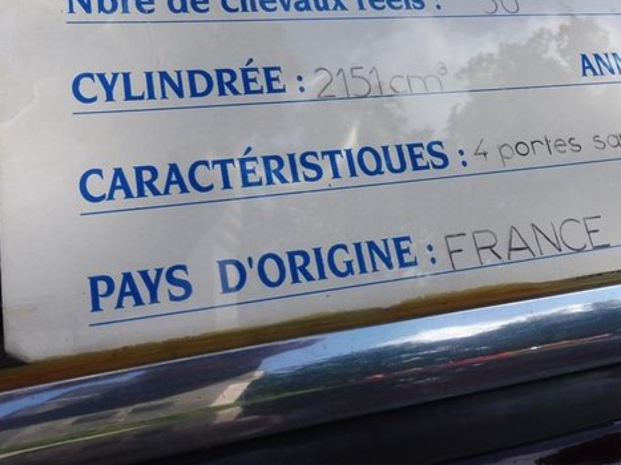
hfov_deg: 41.7
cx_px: 400
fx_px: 807
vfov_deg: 31.6
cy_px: 119
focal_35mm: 45
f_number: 3.6
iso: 100
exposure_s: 1/1000
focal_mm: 5.4
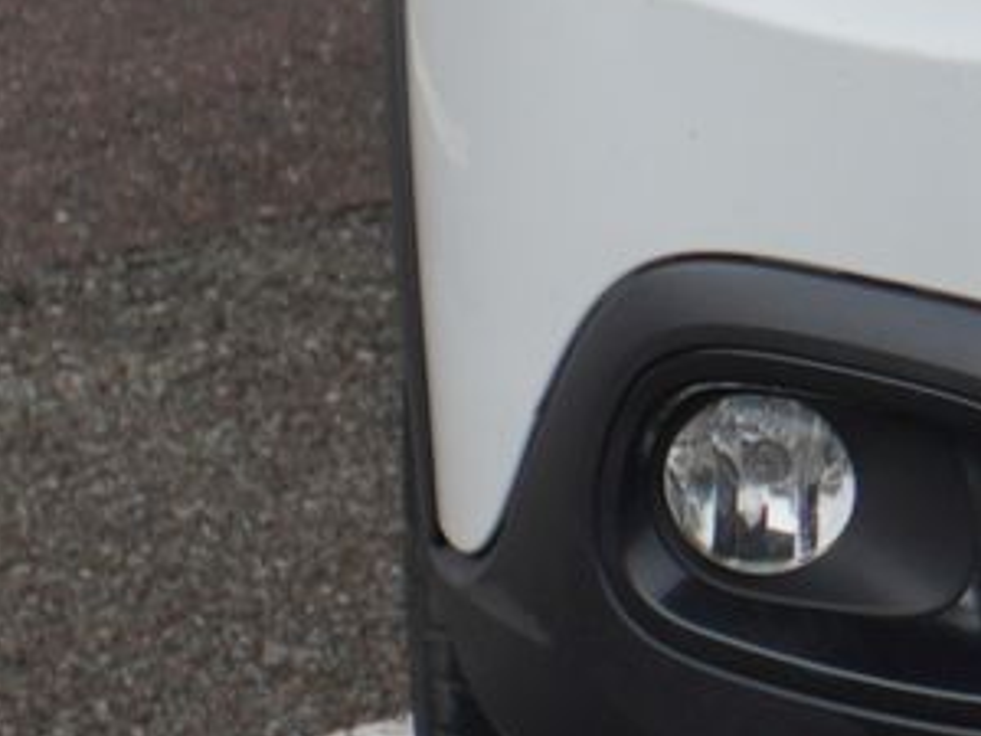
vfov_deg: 4.3
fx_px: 9805
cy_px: -471
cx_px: 2302
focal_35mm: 346
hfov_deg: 5.5
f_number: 5.6
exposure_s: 1/60
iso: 125
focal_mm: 36
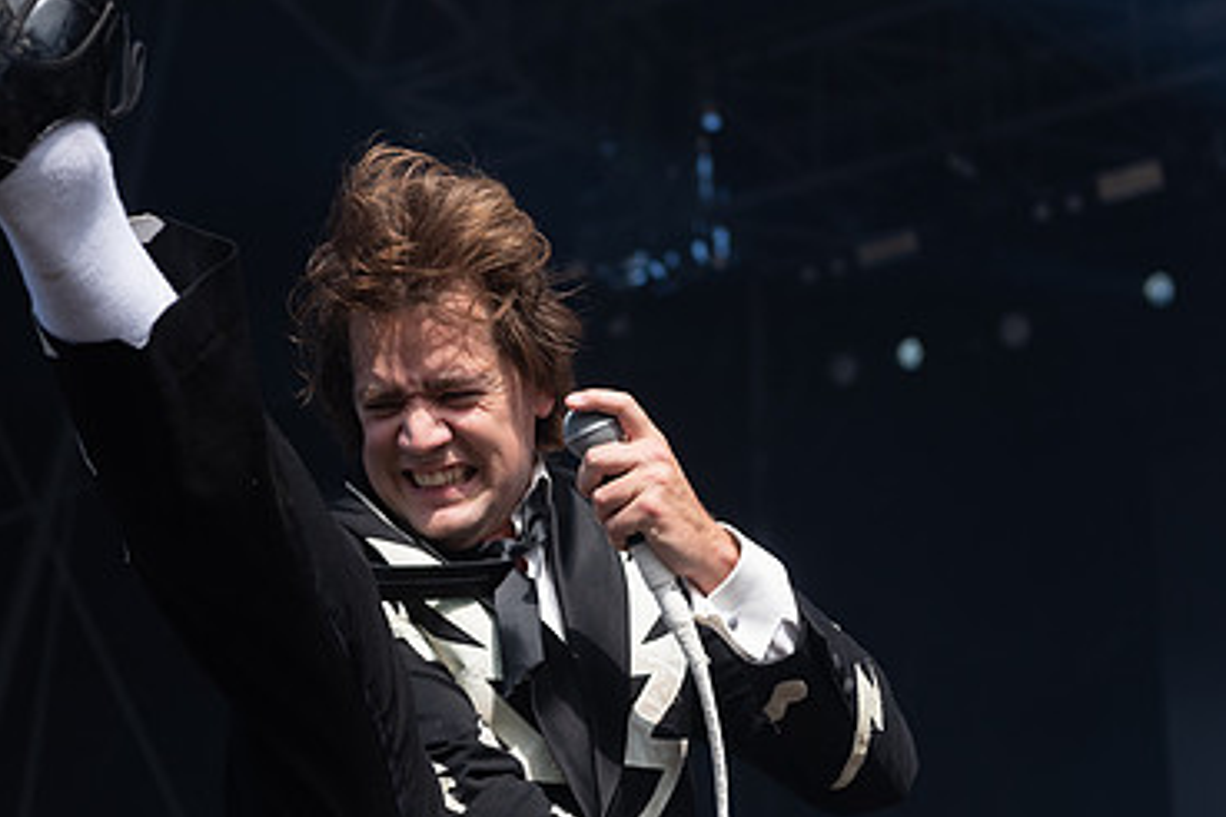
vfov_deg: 15.5
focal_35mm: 88
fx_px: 2997
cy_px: 556
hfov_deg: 22.9
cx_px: 296
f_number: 4
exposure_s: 1/2000
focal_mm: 56
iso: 200
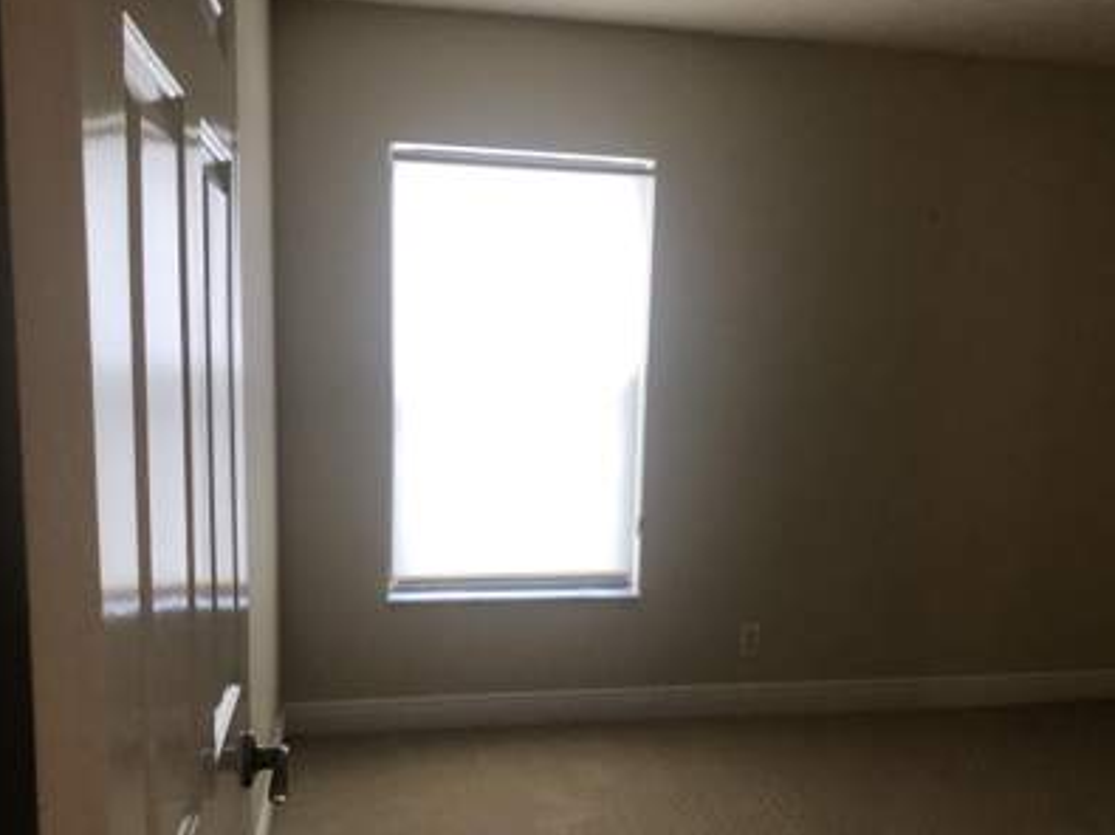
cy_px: 487
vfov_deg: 41.6
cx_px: 601
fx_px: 1095
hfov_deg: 53.9
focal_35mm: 34
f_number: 1.8
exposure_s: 1/30
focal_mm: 3.99
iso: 40
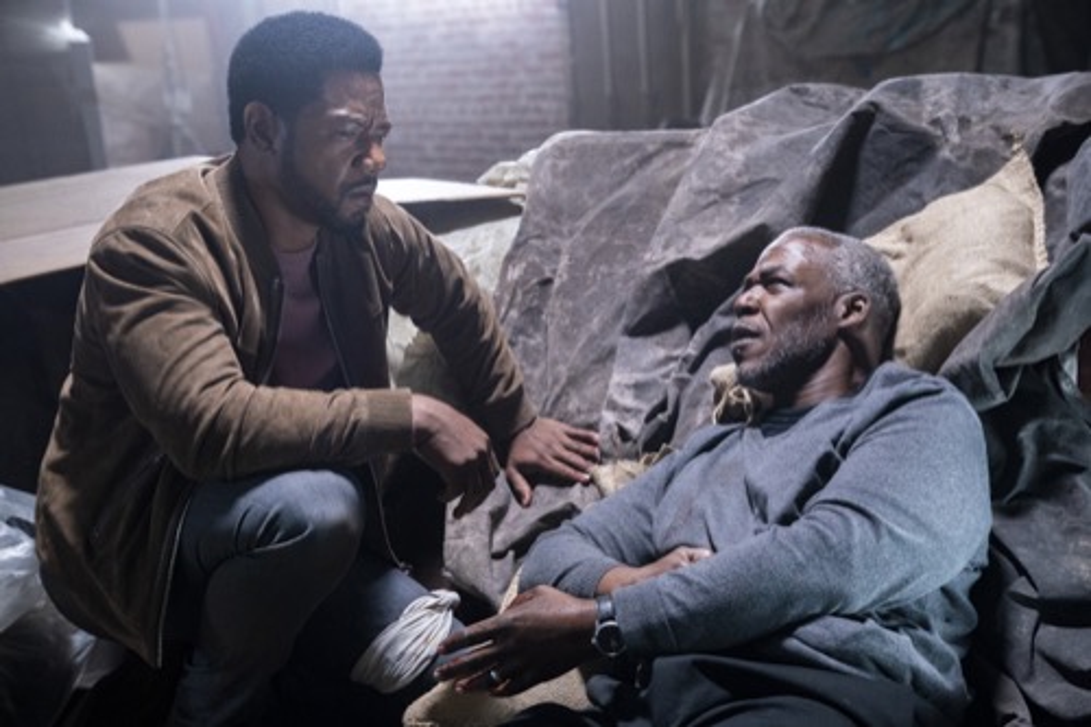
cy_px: 364
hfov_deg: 38.2
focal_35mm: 52
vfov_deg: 26.0
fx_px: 1575
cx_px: 546
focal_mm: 52
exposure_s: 1/400
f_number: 3.5
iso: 6400
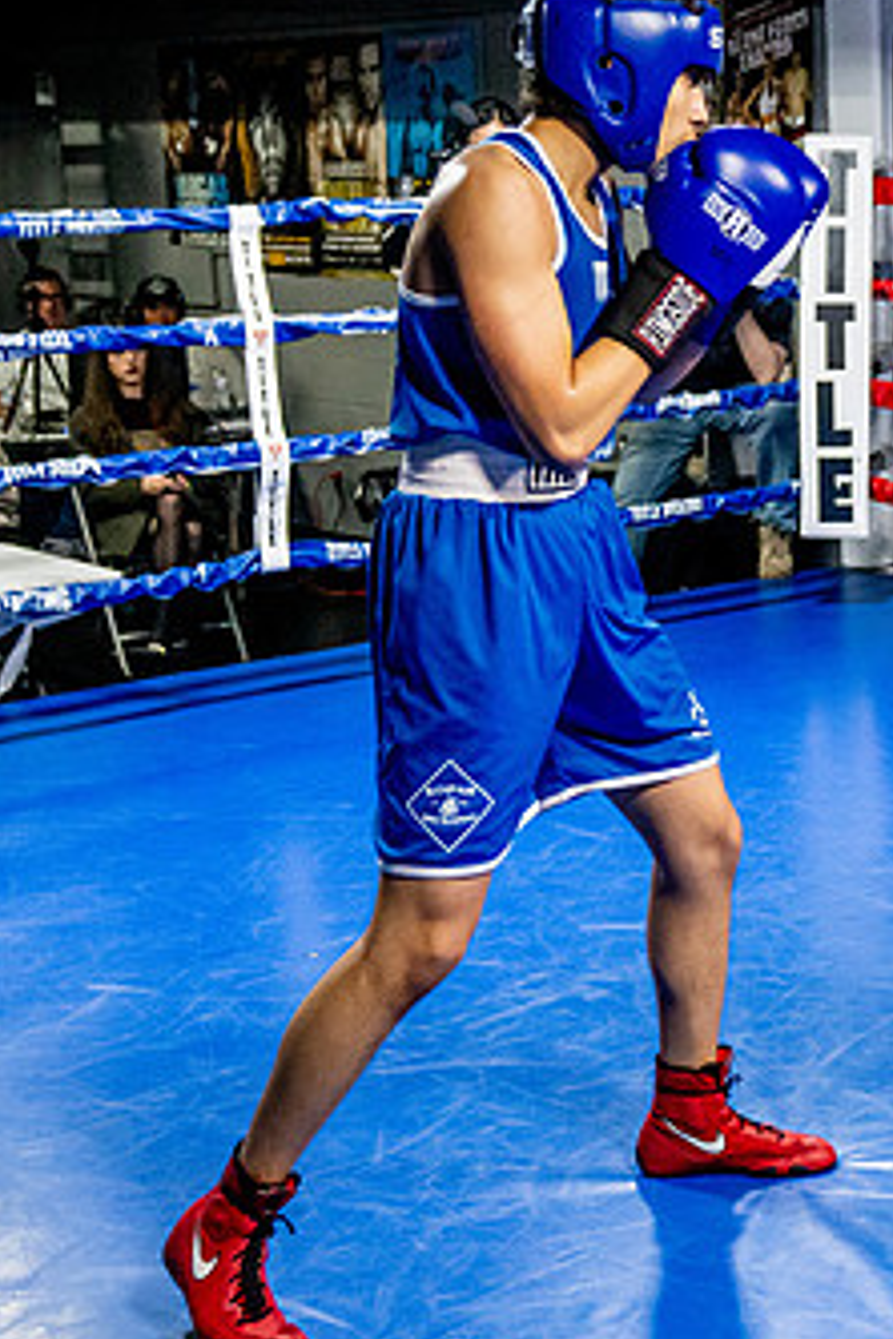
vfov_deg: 29.6
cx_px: 1130
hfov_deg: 18.7
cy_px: 589
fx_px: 2530
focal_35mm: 68
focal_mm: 26
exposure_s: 1/800
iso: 5000
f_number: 2.8
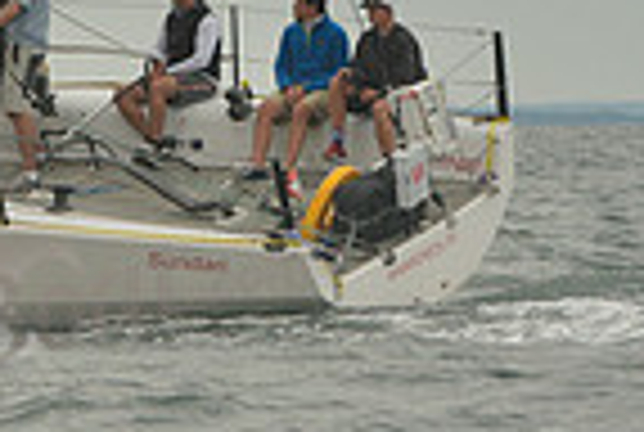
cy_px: -299
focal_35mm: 494
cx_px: -554
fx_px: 8855
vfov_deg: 2.8
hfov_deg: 4.1
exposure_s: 1/1250
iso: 400
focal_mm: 122
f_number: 6.3
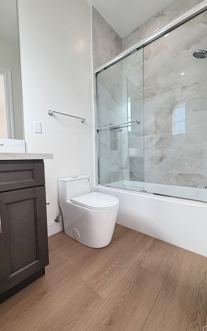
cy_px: 166
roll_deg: +1.0
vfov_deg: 101.5
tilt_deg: -2.9
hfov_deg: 74.8
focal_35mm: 15
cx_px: 105
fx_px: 135
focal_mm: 2.22
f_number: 2.2
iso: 80
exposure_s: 1/120
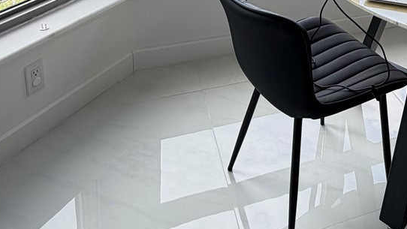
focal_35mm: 45
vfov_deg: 22.4
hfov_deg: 43.2
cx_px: 331
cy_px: -103
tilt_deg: -13.6
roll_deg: -4.4
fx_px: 486
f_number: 2.2
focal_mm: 2.22
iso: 80
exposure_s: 1/121
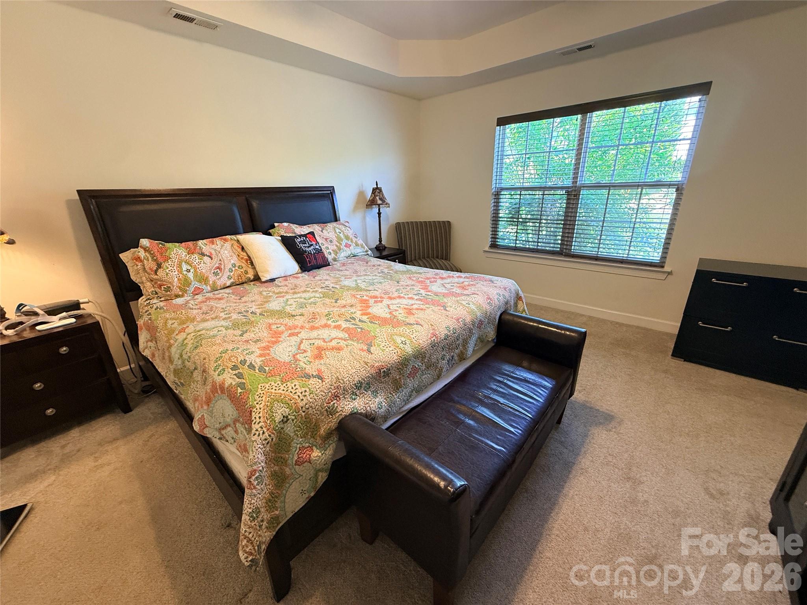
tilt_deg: -19.8
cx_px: 404
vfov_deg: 85.7
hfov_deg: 102.1
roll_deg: +1.5
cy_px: 302
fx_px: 326
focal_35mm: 14
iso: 250
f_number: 2.2
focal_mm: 2.22
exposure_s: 1/60
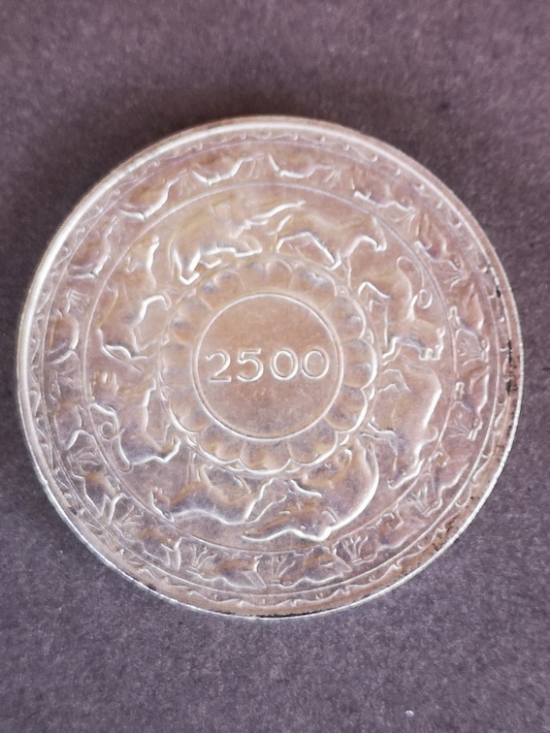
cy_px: 366
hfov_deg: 18.2
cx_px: 275
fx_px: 1716
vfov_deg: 24.1
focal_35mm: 81
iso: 100
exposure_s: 1/50
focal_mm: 5.58
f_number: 1.8
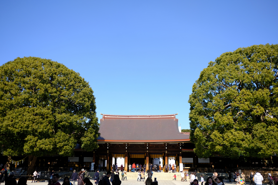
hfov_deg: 54.4
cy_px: 92
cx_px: 139
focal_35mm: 35
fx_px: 270
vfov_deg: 37.9
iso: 250
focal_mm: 23
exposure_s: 1/3000
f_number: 2.8
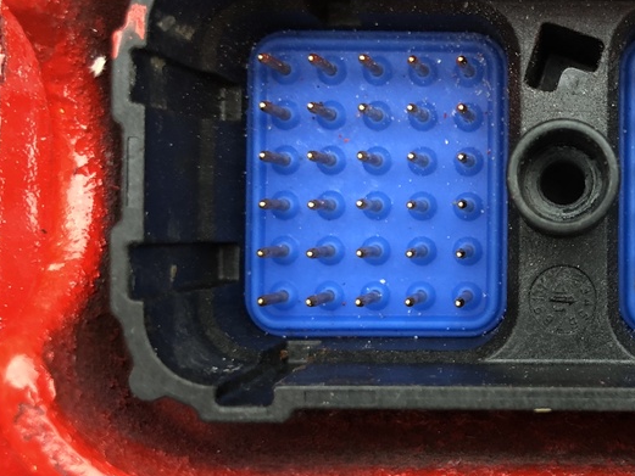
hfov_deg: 33.1
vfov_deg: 26.6
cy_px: 209
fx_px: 1009
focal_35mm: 55
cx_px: 573
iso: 40
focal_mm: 4
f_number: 1.8
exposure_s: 1/30
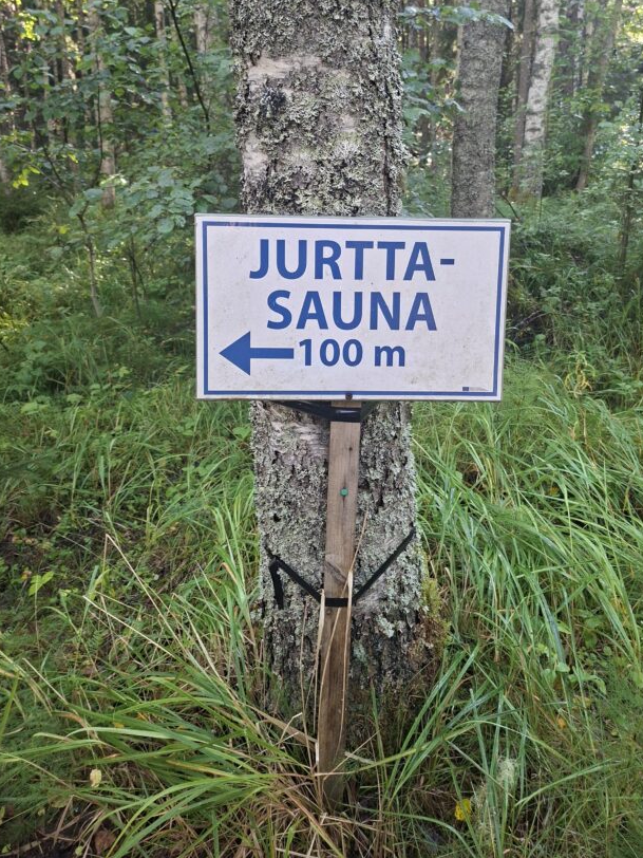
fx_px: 718
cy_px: 318
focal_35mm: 29
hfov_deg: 48.2
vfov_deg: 60.8
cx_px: 352
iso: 100
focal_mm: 5.54
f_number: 1.8
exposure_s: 1/100
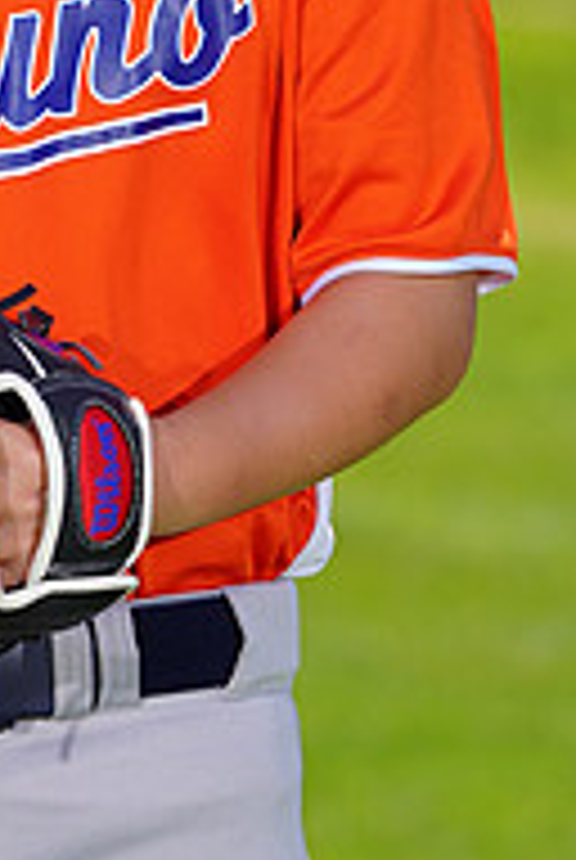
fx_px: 15590
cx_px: -11
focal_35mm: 652
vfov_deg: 3.2
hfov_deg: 2.1
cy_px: -266
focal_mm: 215
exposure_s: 1/250
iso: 100
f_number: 8
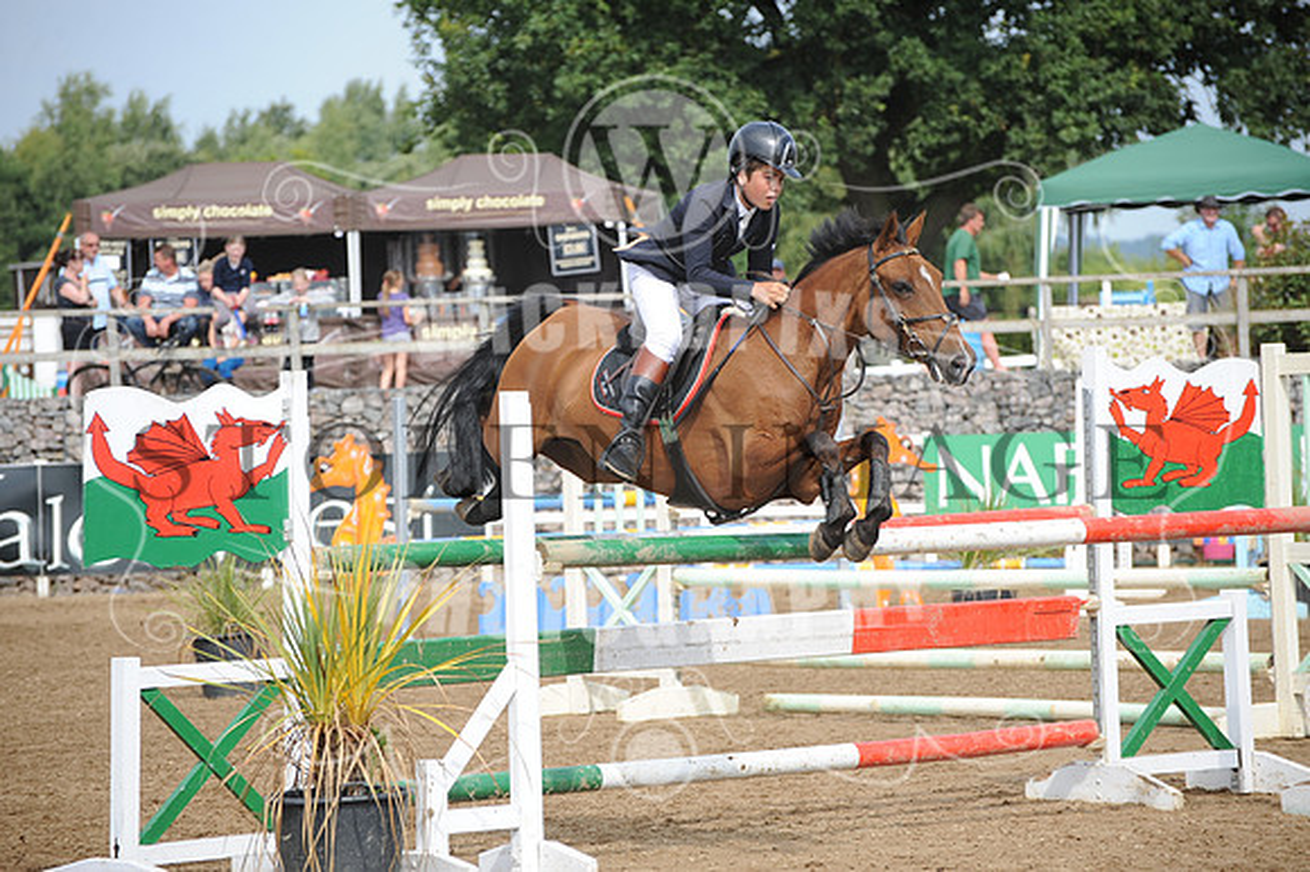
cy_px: 436
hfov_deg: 12.5
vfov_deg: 8.3
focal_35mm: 165
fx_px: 6001
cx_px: 655
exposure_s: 1/1000
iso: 320
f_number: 5.6
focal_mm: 165
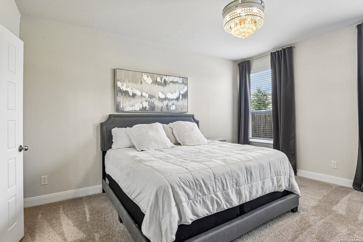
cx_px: 182
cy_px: 121
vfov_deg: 67.4
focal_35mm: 18
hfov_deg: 90.0
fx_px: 181
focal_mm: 18
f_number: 8
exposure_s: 1/20
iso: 900
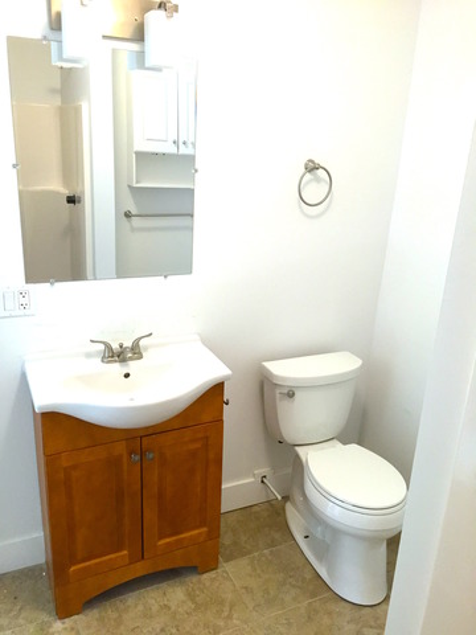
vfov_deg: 61.7
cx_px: 238
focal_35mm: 29
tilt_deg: -17.6
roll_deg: -3.9
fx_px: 532
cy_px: 318
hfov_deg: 48.2
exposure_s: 1/30
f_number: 2.2
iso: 125
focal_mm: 4.15
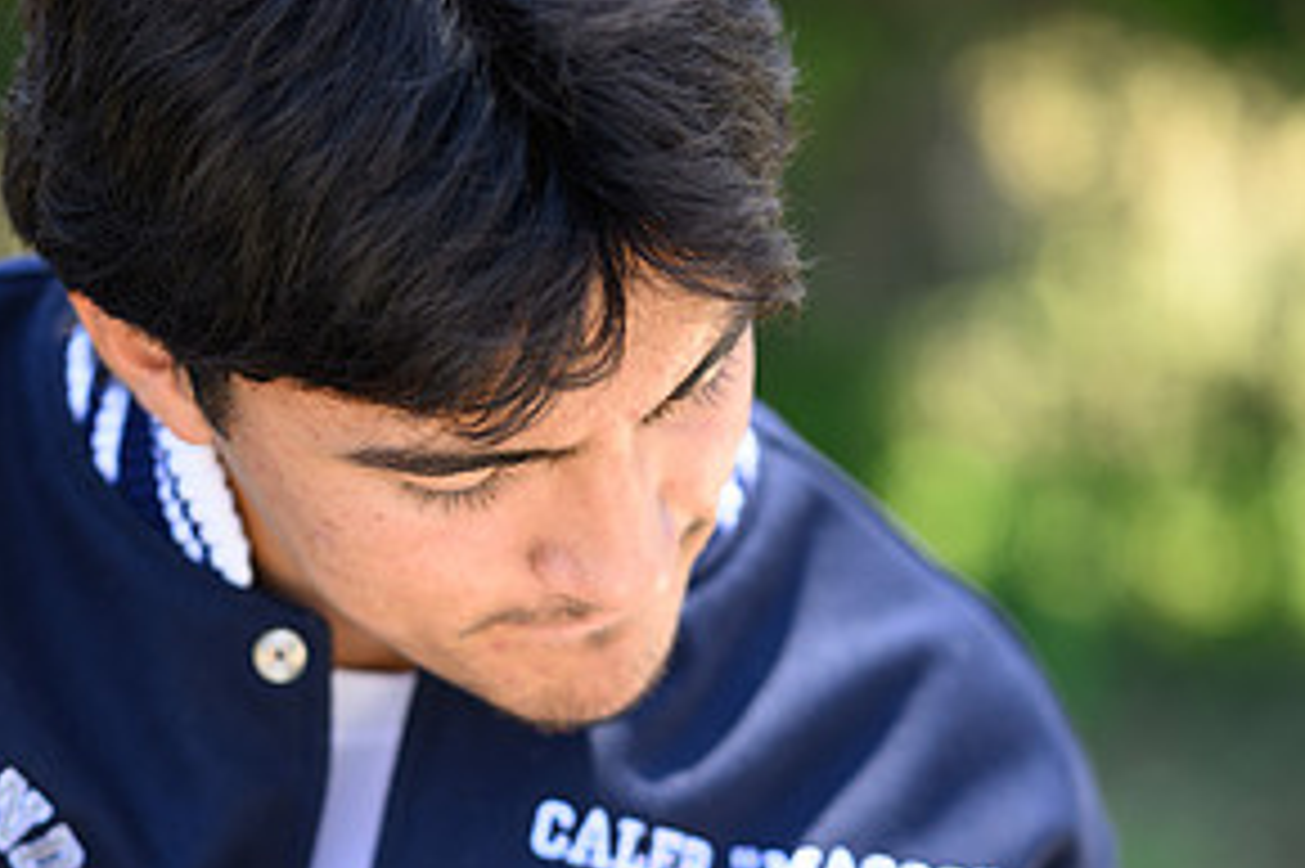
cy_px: 794
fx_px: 6159
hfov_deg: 12.1
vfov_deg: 8.0
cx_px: 504
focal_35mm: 170
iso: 100
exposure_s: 1/400
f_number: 1.8
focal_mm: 85
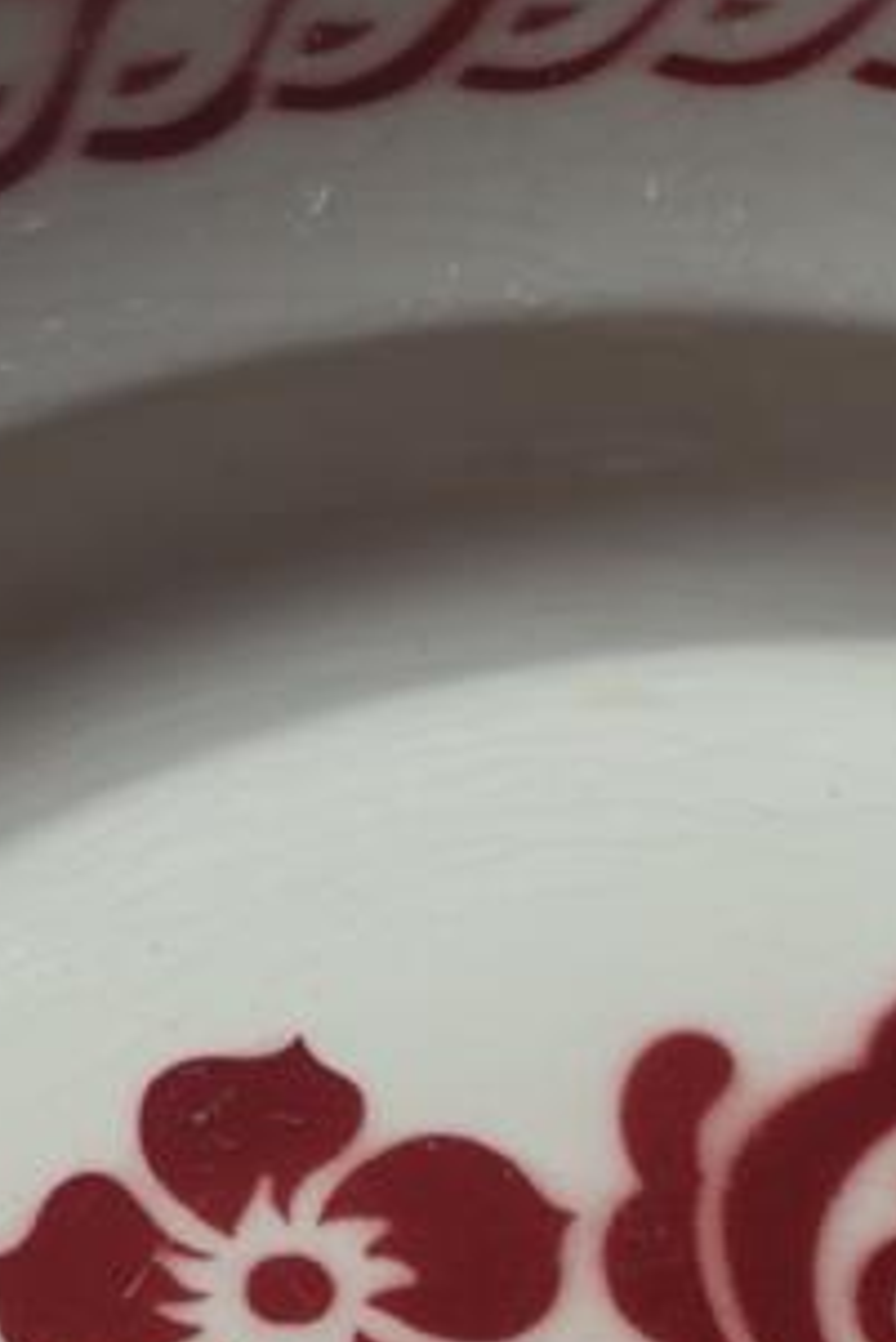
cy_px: 1975
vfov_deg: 19.5
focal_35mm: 92
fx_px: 3430
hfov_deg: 14.8
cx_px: 713
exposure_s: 1/100
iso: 50
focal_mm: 4.3
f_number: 2.4
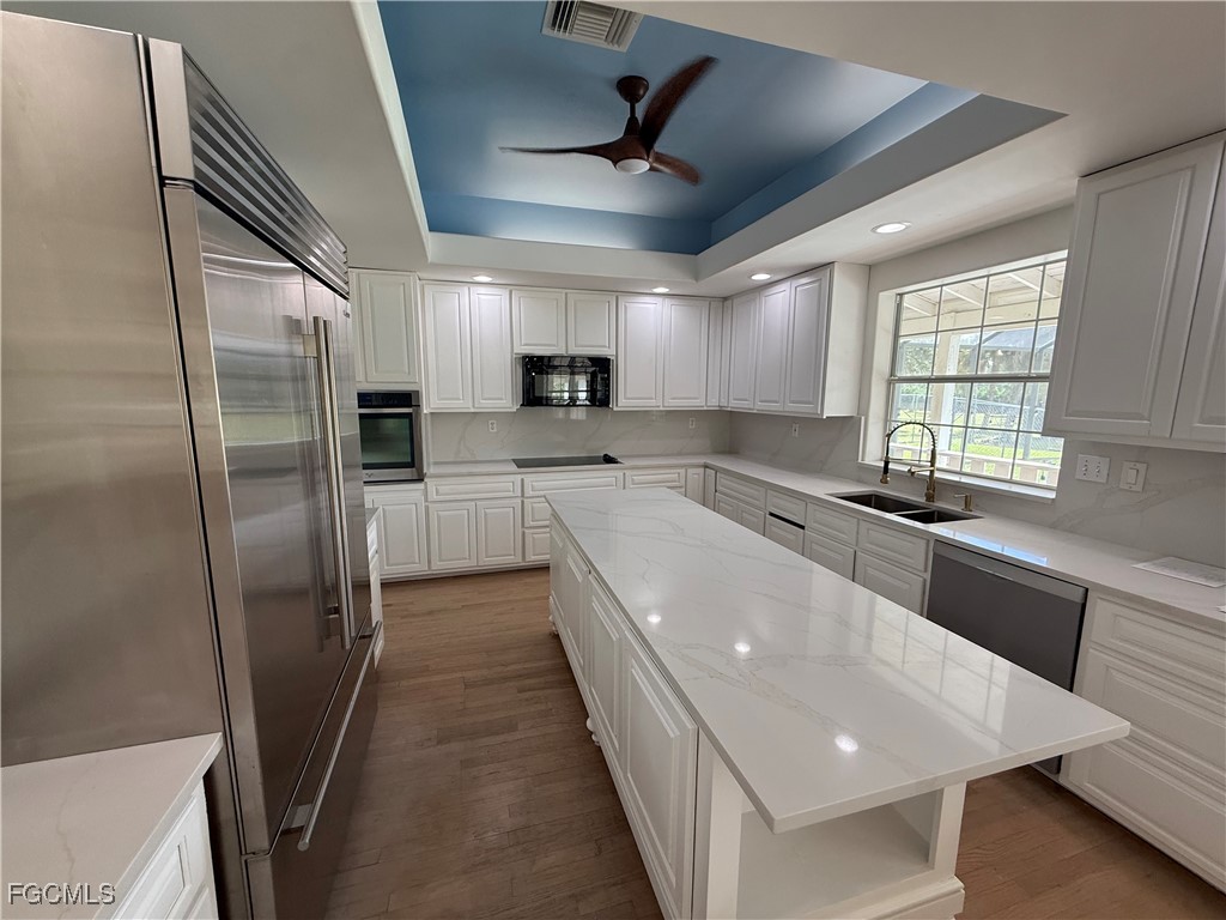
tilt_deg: -8.1
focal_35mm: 14
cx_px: 613
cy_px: 460
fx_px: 496
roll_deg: -0.2
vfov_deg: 85.7
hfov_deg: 102.1
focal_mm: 2.22
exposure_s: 1/120
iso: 160
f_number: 2.2
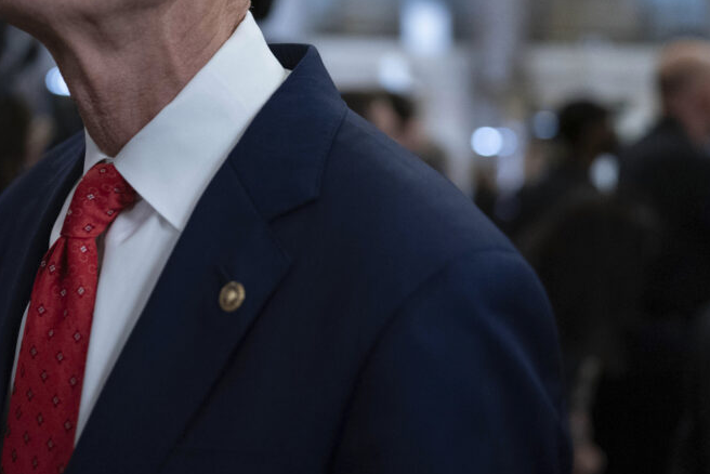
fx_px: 1263
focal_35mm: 64
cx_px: 159
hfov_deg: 30.8
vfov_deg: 20.9
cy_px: 75
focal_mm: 35
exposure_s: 1/320
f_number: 1.8
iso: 3200
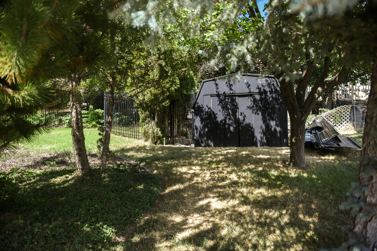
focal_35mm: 24
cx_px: 188
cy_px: 126
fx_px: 251
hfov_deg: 73.7
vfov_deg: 53.2
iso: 320
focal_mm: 24
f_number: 2.8
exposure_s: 1/500
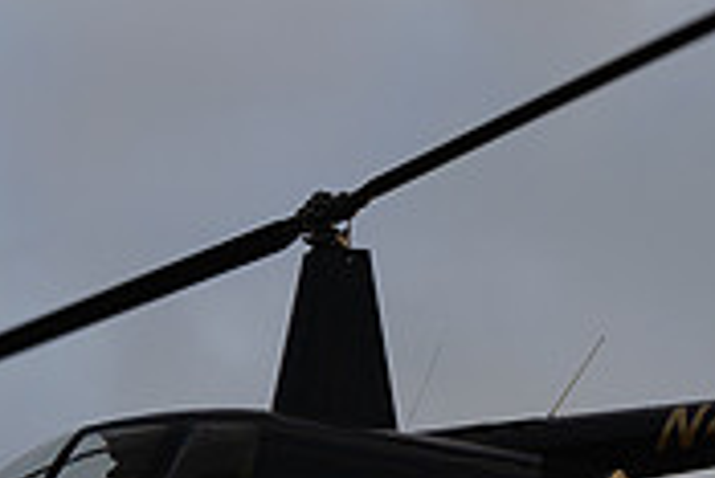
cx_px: 294
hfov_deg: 5.0
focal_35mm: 414
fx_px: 8229
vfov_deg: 3.3
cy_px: 449
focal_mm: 125
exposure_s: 1/1250
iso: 200
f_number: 2.8
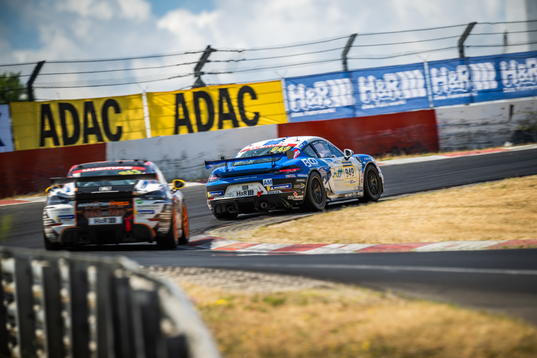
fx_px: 5966
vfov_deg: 3.4
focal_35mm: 400
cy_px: 179
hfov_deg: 5.2
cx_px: 268
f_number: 4
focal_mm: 400
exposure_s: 1/160
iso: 50
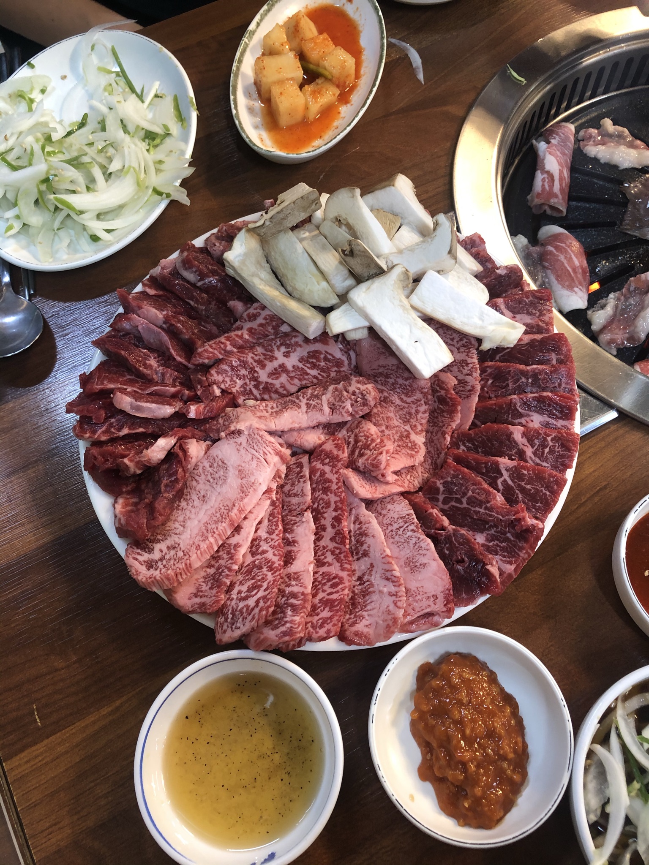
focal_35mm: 28
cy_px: 432
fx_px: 700
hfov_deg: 49.7
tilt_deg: -65.2
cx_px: 324
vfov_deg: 63.4
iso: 40
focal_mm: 3.99
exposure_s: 1/17
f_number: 1.8
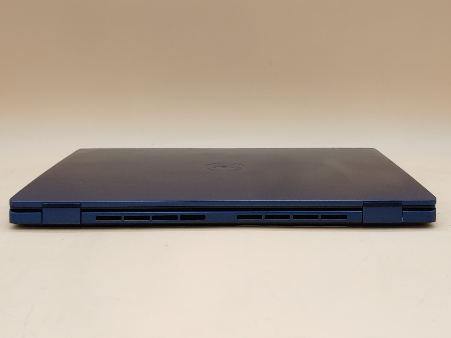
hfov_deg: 42.9
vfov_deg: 32.9
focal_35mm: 44
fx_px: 573
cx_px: 226
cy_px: 169
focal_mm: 4.36
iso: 50
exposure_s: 1/140
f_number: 1.8
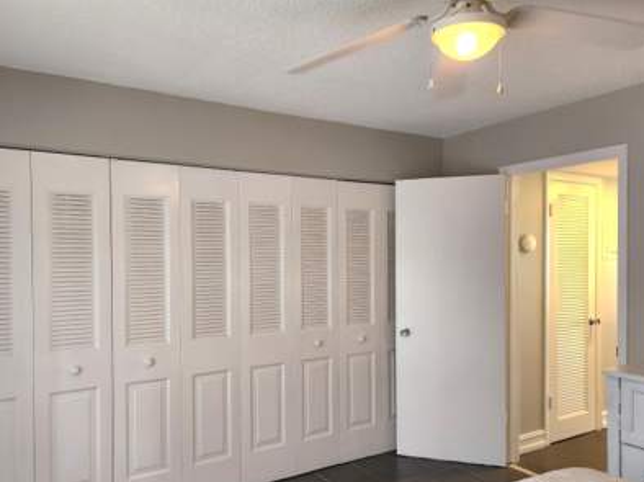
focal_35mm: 28
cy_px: 266
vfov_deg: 49.6
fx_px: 521
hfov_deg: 63.5
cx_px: 327
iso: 200
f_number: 1.8
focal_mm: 5.4
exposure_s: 1/120
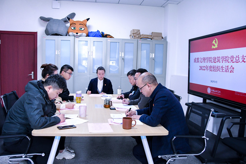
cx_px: 123
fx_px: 205
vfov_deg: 43.6
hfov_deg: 61.9
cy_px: 82
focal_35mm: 30
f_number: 4.5
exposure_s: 1/125
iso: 3200
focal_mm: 20
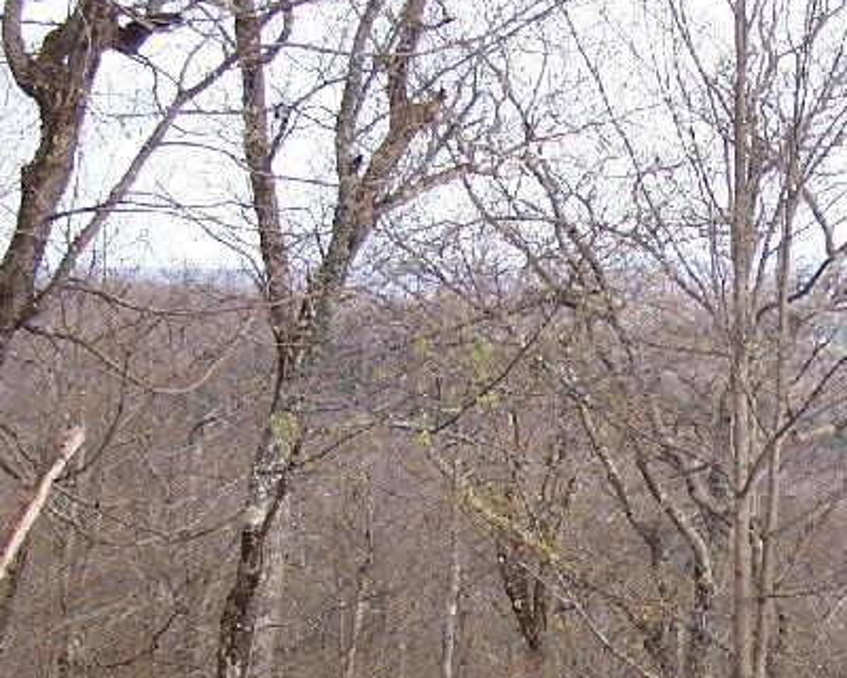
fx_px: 2381
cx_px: 847
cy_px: 530
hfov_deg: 19.6
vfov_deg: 16.1
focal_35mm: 95
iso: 80
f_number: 2.8
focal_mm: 6.3
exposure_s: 1/200
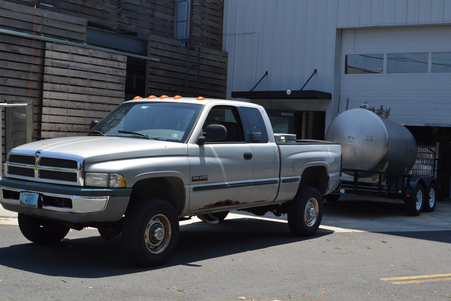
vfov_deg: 25.8
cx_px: 226
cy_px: 150
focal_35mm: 52
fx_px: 658
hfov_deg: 37.8
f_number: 7.1
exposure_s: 1/200
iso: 100
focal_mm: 35
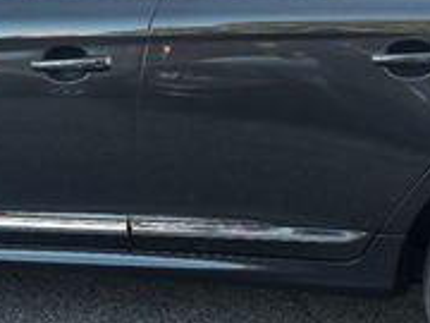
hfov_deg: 23.8
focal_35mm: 82
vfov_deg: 18.0
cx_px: 174
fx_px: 1019
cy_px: 136
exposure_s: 1/180
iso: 40
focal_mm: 6.3
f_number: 1.7
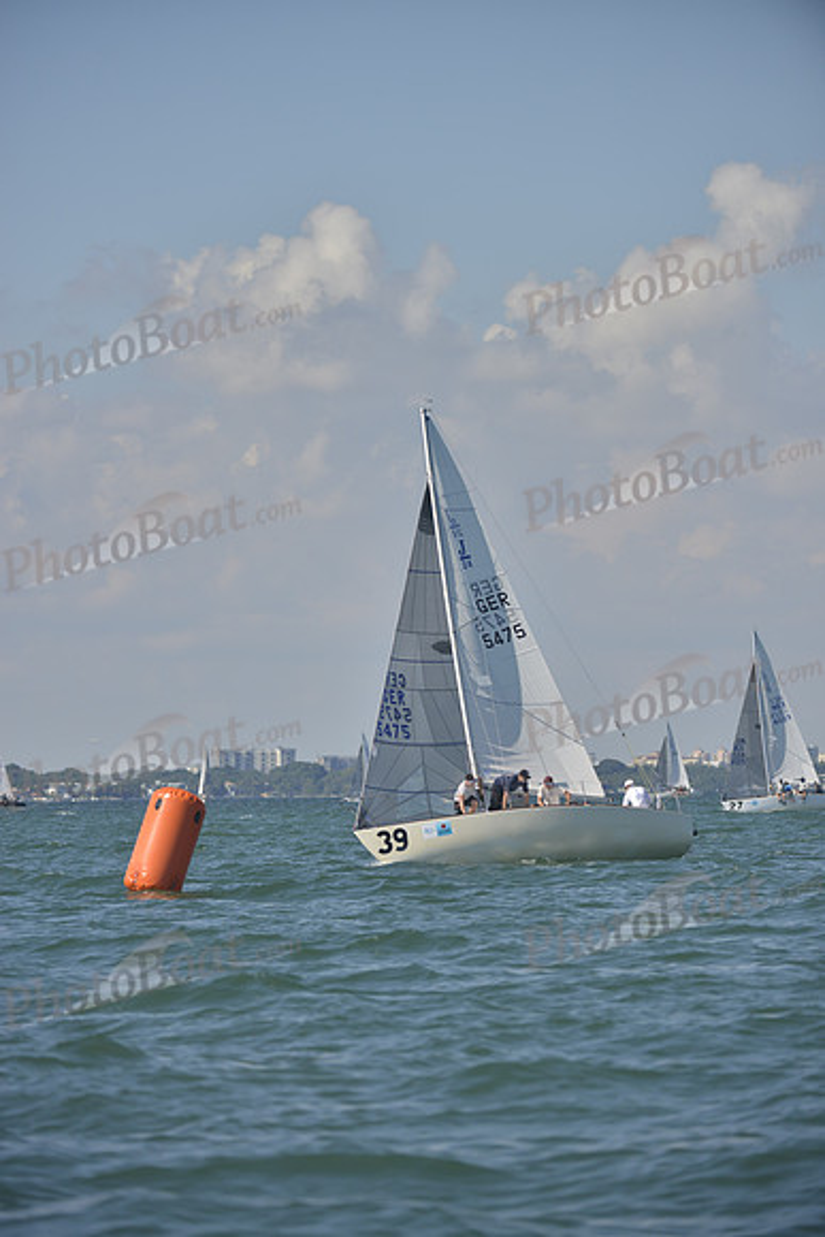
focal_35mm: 200
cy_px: 618
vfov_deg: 10.3
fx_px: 6870
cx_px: 412
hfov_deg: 6.9
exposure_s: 1/3200
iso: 200
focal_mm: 200
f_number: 4
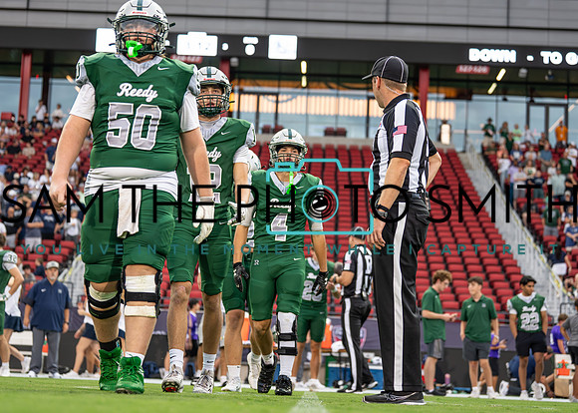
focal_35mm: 79
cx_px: 280
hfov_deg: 25.0
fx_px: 1303
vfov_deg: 18.0
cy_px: 192
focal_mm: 70
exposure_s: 1/500
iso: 500
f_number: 2.8
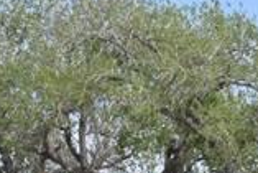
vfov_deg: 3.0
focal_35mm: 449
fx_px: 3221
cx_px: -7
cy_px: 417
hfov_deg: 4.6
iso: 640
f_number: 36
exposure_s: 1/200
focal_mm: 46
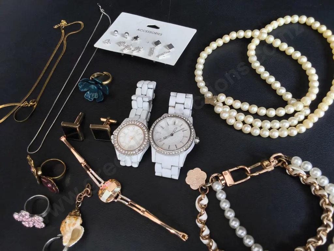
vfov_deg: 51.4
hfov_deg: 65.3
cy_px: 126
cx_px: 167
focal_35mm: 27
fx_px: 261
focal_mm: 2.87
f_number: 2
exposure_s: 1/100
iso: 160
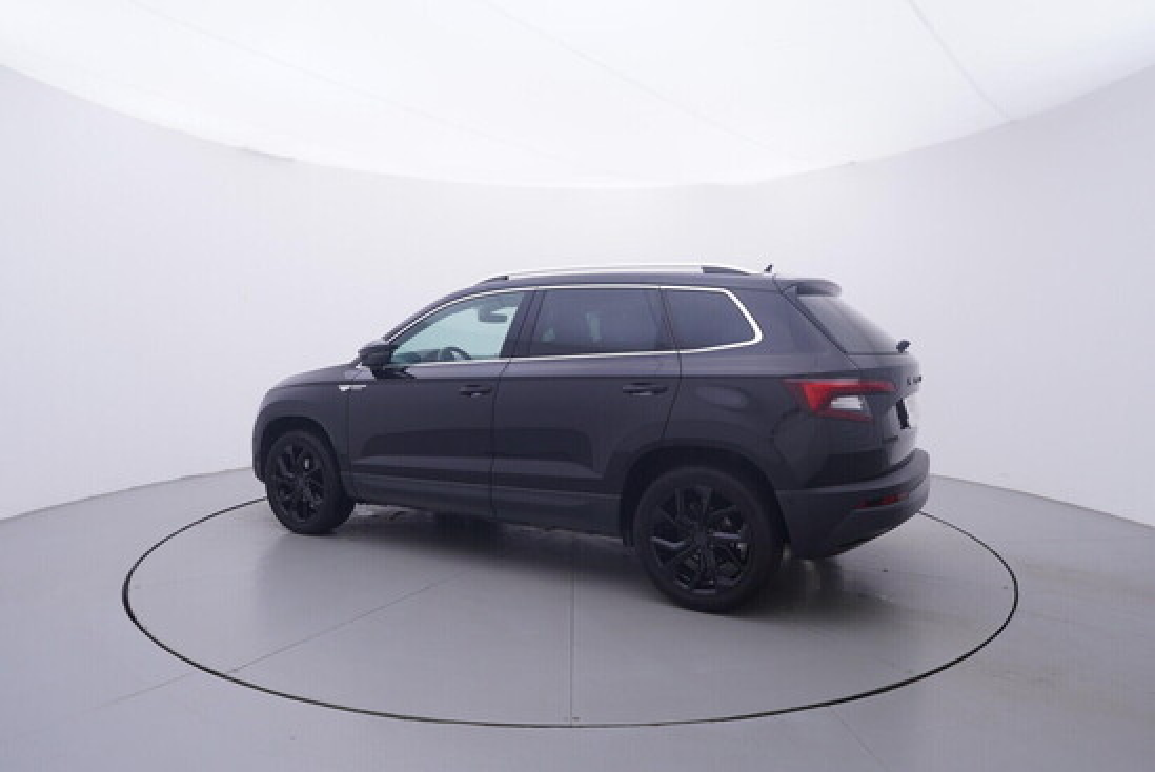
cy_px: 386
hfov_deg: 77.3
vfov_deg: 56.2
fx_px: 722
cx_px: 578
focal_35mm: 22
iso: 200
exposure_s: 1/80
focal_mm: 15
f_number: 5
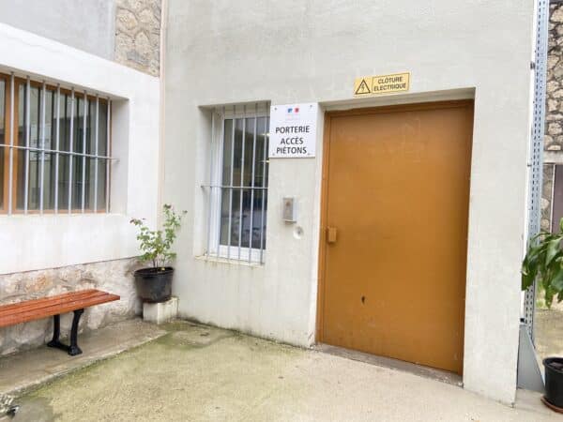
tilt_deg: -1.5
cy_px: 211
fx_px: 423
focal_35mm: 26
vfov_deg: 53.1
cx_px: 282
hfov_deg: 67.3
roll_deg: -1.4
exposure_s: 1/121
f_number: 1.8
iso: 100
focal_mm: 4.25
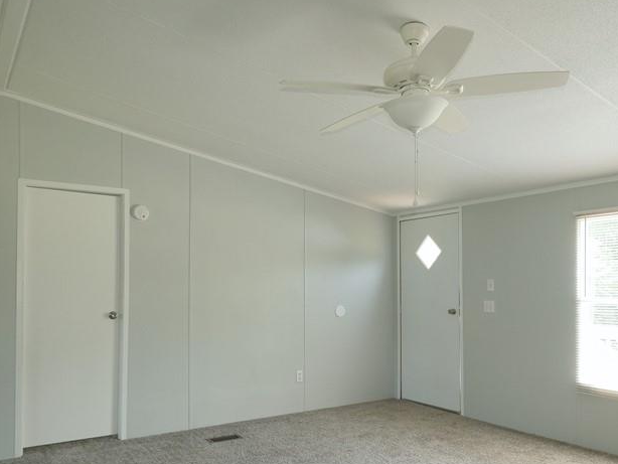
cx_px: 318
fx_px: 536
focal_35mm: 30
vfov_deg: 46.4
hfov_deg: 59.9
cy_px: 293
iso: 400
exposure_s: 1/100
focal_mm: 9
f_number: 2.8
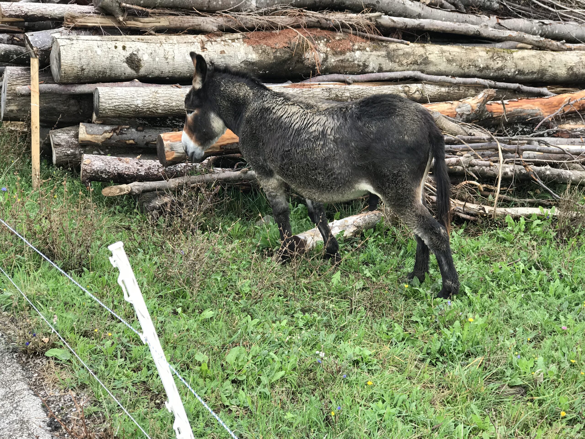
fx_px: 963
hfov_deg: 33.8
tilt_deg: -18.5
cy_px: 220
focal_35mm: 57
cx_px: 292
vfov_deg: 25.7
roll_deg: +5.4
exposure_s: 1/108
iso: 20
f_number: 2.8
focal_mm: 6.6
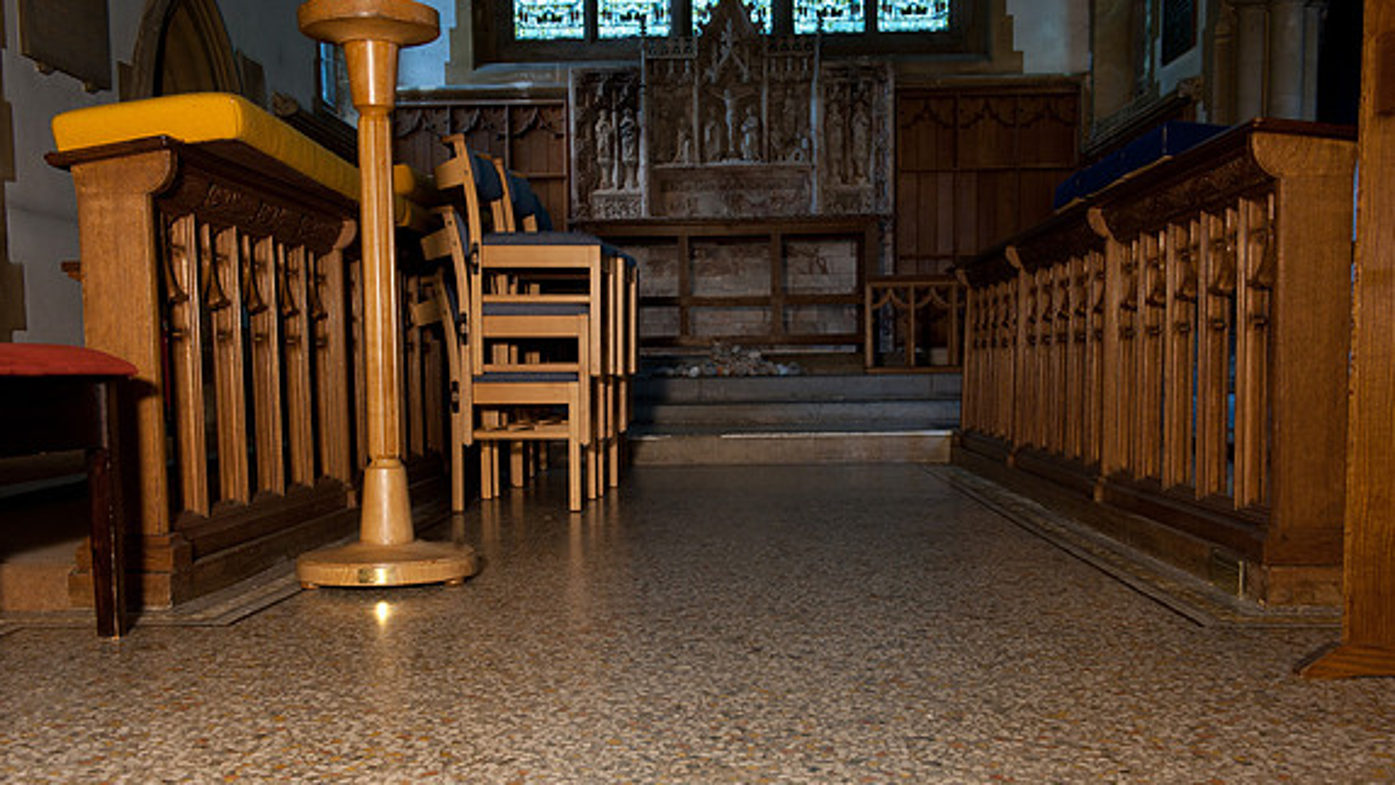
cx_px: 695
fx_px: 1369
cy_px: 462
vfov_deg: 31.9
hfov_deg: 54.0
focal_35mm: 37
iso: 1000
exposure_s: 1/60
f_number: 10
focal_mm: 35
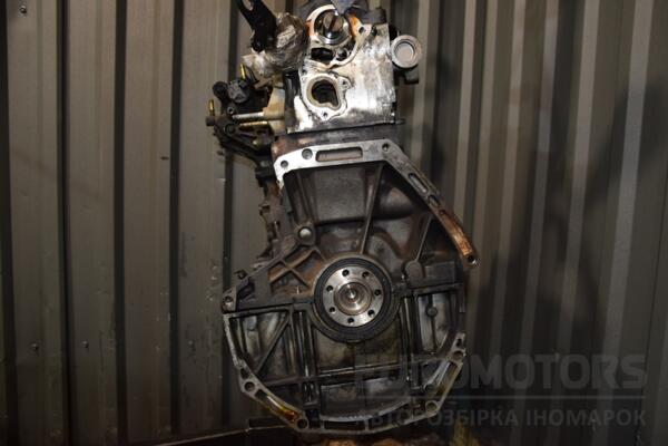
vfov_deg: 47.9
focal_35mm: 27
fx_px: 501
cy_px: 223
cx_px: 334
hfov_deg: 67.4
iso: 800
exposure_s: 1/60
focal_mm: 18
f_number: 5
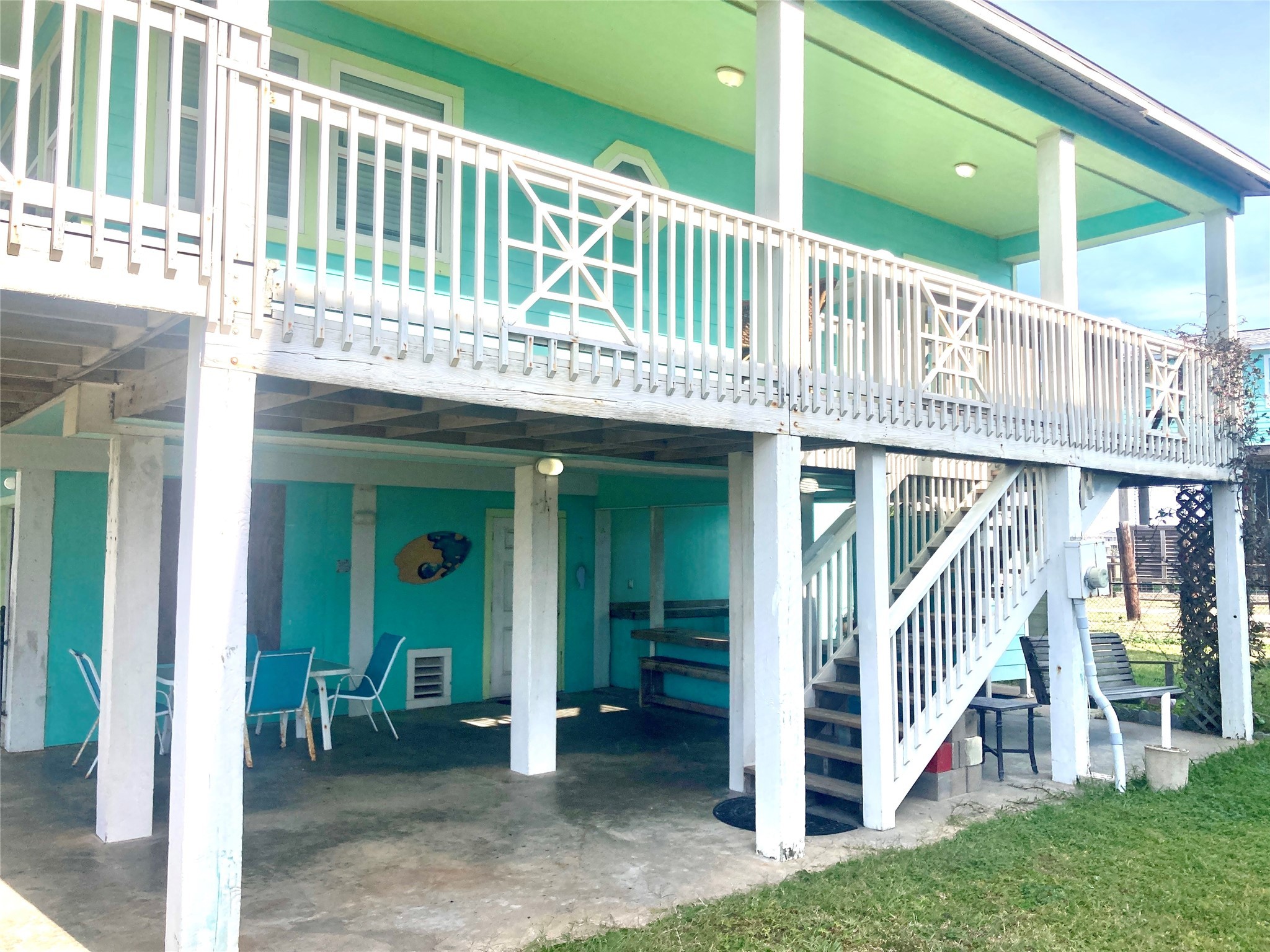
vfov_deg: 49.7
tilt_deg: +2.9
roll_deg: -0.7
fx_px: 1027
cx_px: 635
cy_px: 476
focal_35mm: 28
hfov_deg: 63.4
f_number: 1.8
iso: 20
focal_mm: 3.99
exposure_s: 1/2000
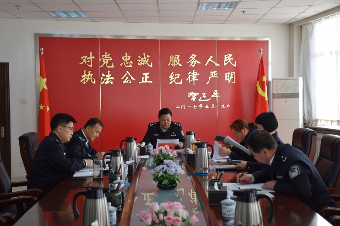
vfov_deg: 26.5
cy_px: 113
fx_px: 482
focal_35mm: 51
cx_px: 170
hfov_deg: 38.9
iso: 400
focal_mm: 34
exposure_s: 1/125
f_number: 5.6
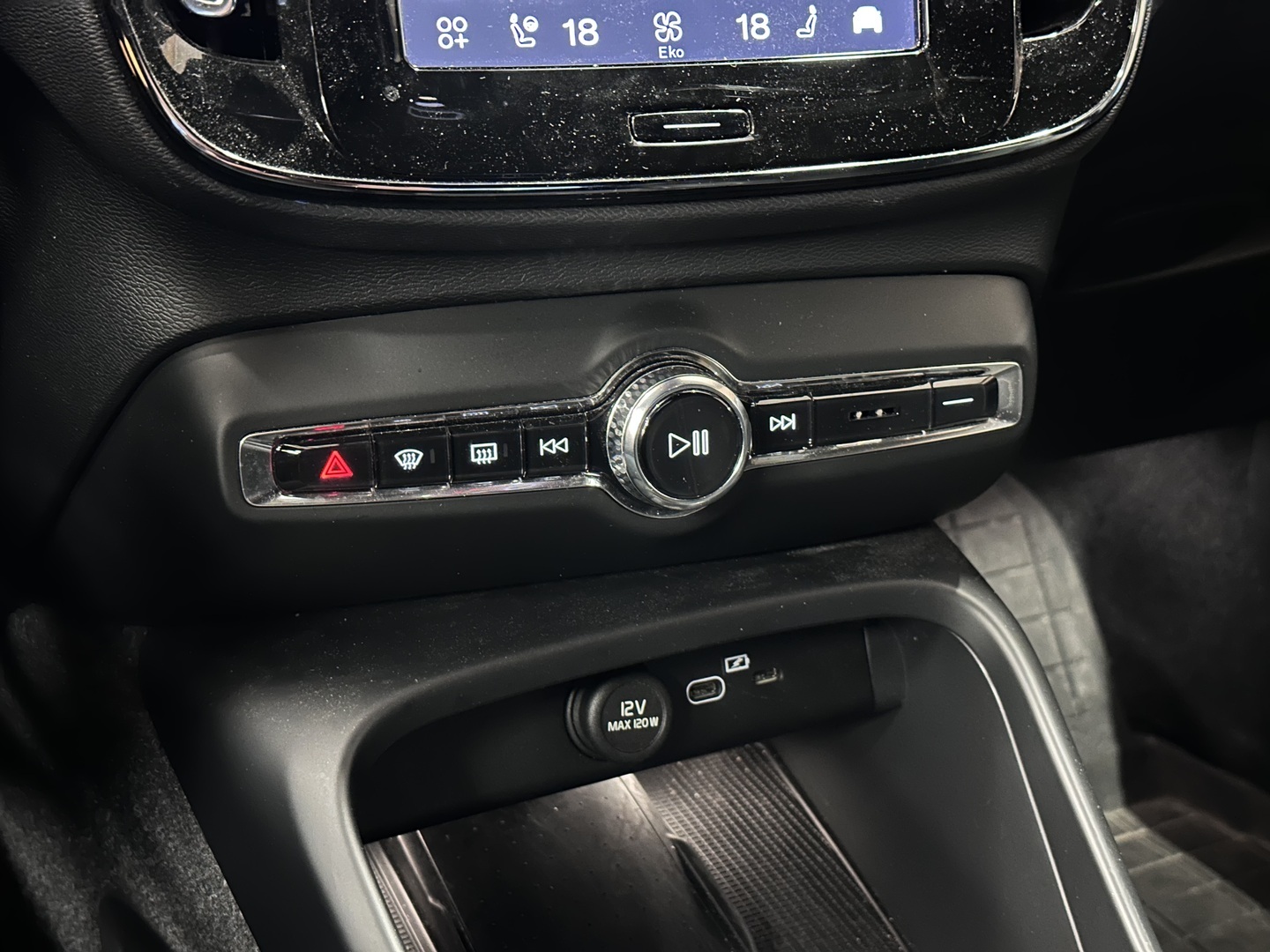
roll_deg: -3.2
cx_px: 635
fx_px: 1761
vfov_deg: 30.3
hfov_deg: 39.7
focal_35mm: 48
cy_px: 476
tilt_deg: -26.6
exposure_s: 1/9
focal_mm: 6.86
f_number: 1.78
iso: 1000
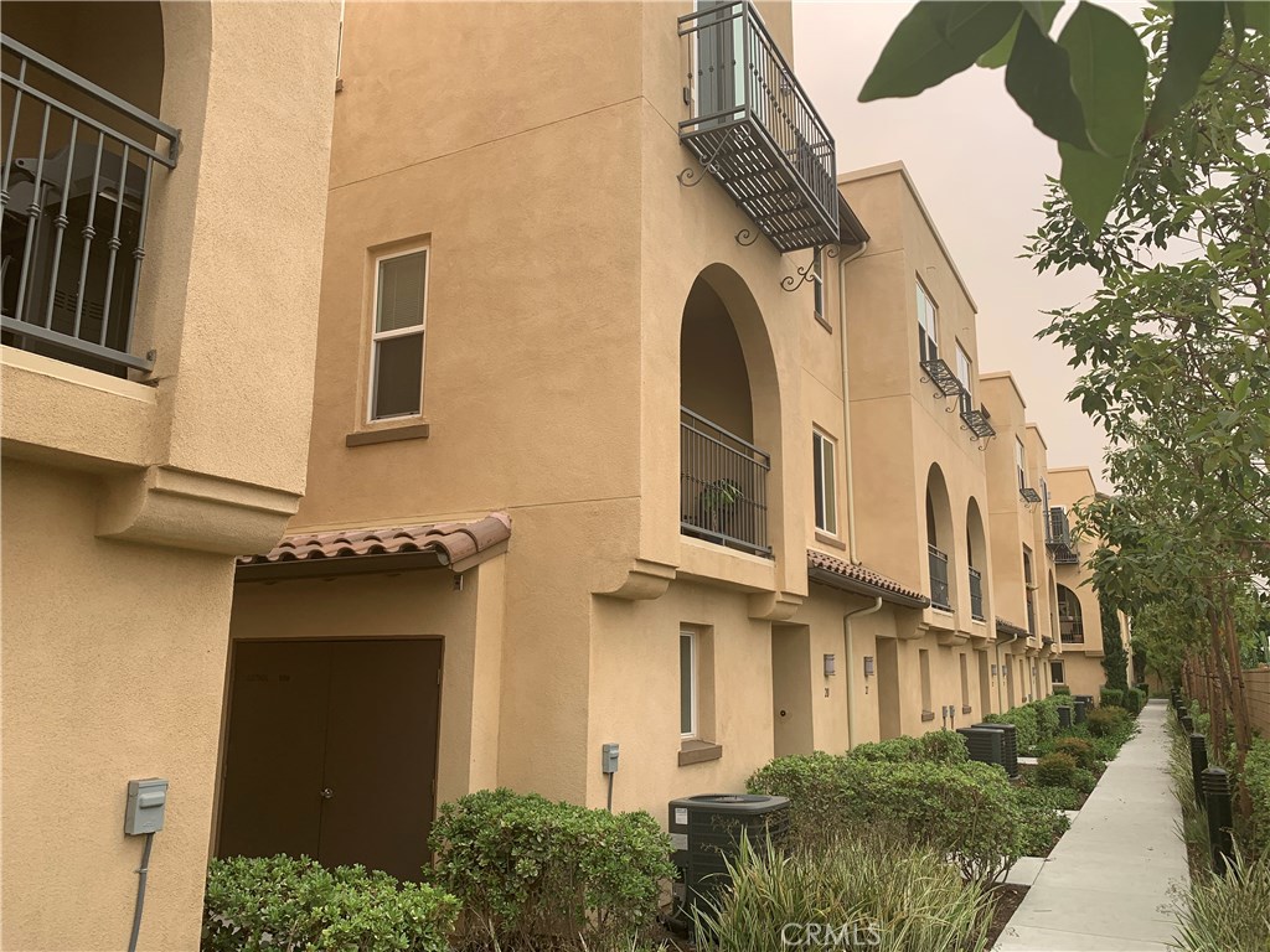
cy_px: 476
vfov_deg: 53.1
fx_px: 954
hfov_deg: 67.3
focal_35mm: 26
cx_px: 635
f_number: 1.8
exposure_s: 1/220
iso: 25
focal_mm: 4.25
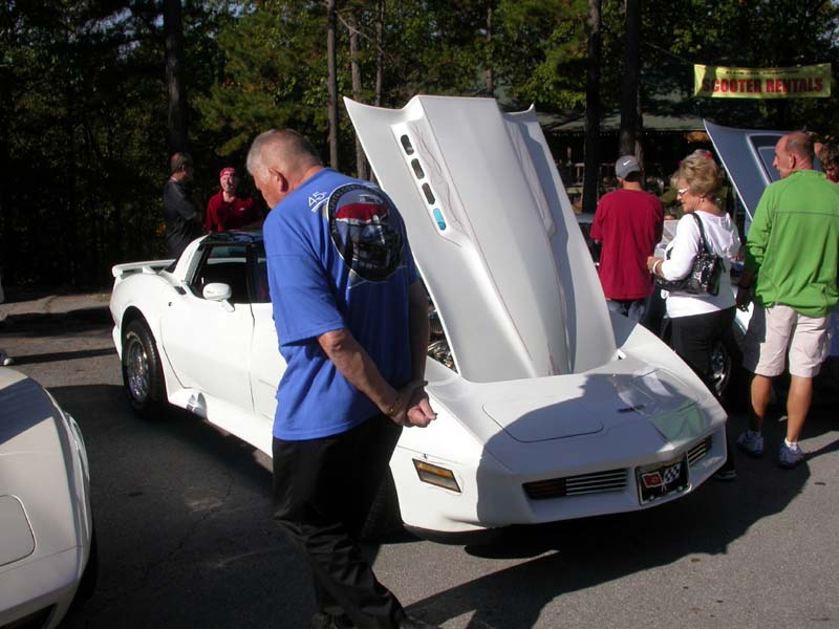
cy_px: 314
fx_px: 921
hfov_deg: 49.0
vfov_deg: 37.7
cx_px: 420
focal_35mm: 38
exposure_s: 1/504
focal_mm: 7.85
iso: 100
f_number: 7.5
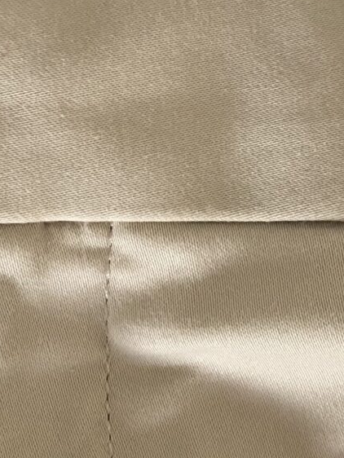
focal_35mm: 102
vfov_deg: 18.9
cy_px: 54
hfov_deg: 14.5
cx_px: 257
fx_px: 1350
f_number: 1.8
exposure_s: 1/15
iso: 80
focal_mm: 4
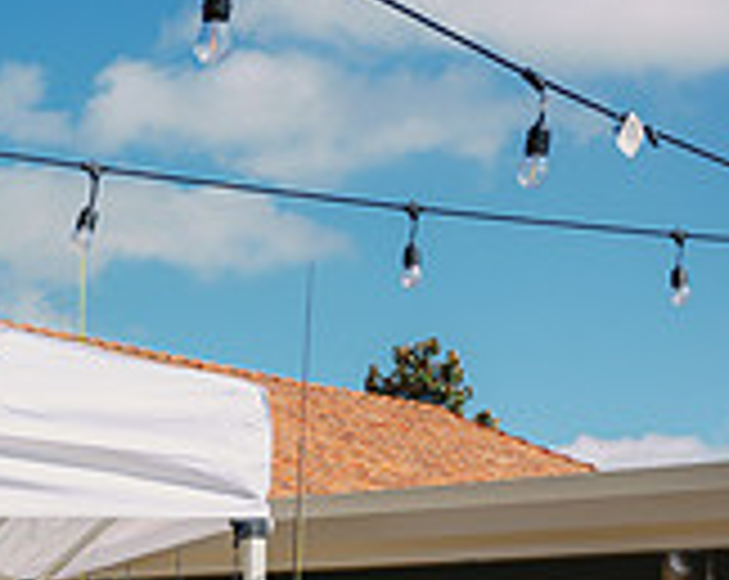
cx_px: -450
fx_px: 2283
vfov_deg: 13.9
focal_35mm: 106
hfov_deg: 16.2
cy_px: 771
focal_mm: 31.5
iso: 125
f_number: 5.6
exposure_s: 1/1000
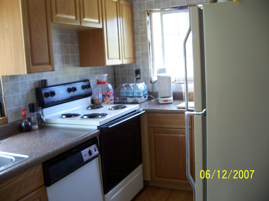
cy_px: 100
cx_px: 134
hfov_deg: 50.1
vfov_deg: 38.7
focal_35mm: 37
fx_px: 288
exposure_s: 1/25
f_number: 2.8
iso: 200
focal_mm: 7.8
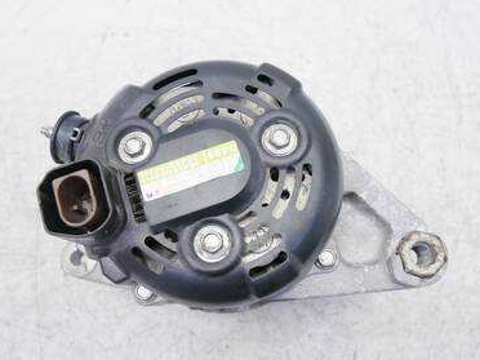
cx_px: 250
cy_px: 185
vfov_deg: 45.4
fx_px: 430
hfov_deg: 58.3
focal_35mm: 31
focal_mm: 12
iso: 200
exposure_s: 1/80
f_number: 3.5
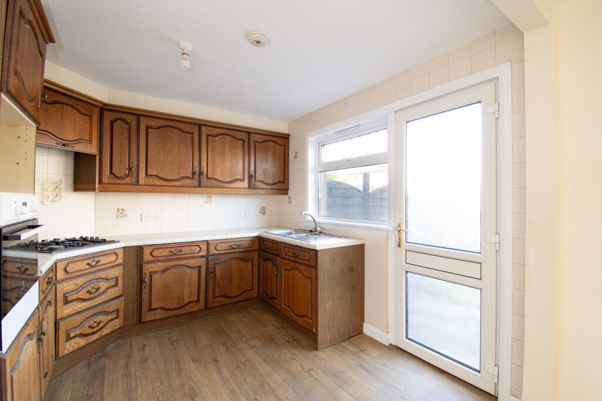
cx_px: 301
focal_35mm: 15
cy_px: 200
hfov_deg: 100.4
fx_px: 251
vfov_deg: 77.3
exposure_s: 1/6
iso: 250
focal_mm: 10
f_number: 9
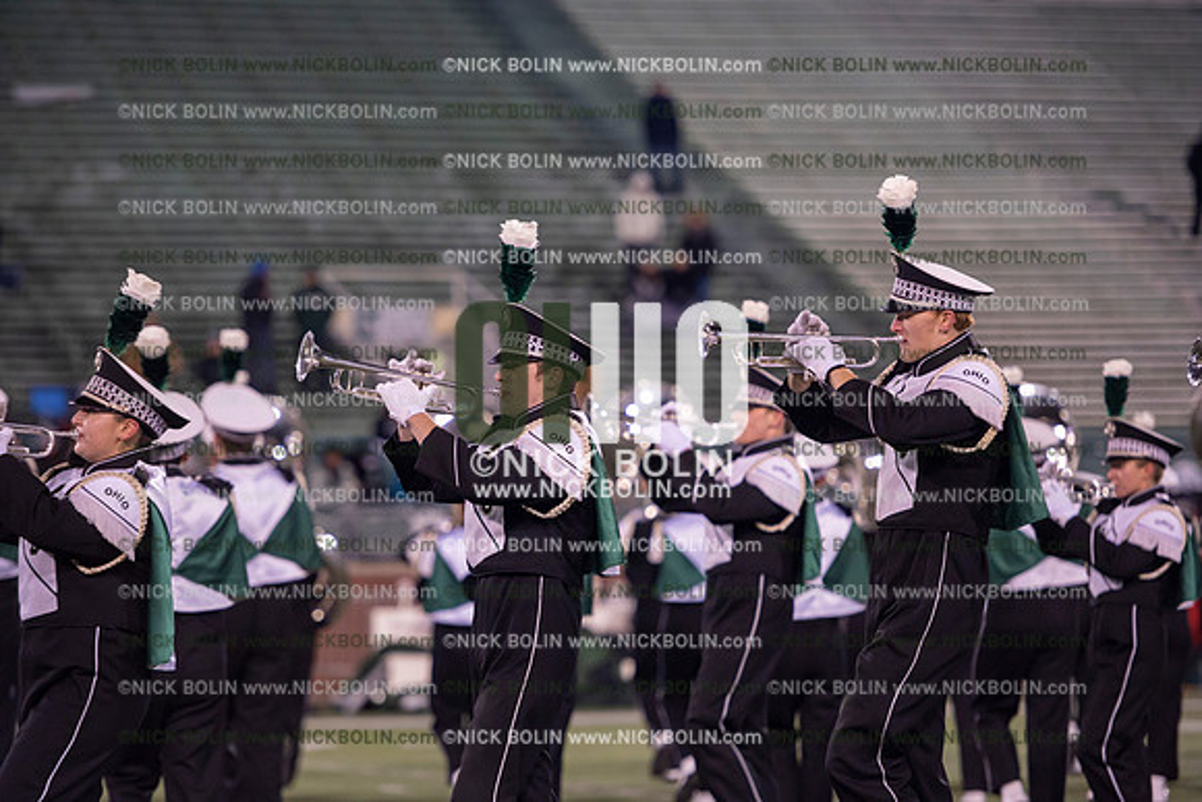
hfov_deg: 12.1
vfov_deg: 8.1
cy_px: 401
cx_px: 601
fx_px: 5677
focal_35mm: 170
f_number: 2.8
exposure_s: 1/1250
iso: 2500
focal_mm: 170
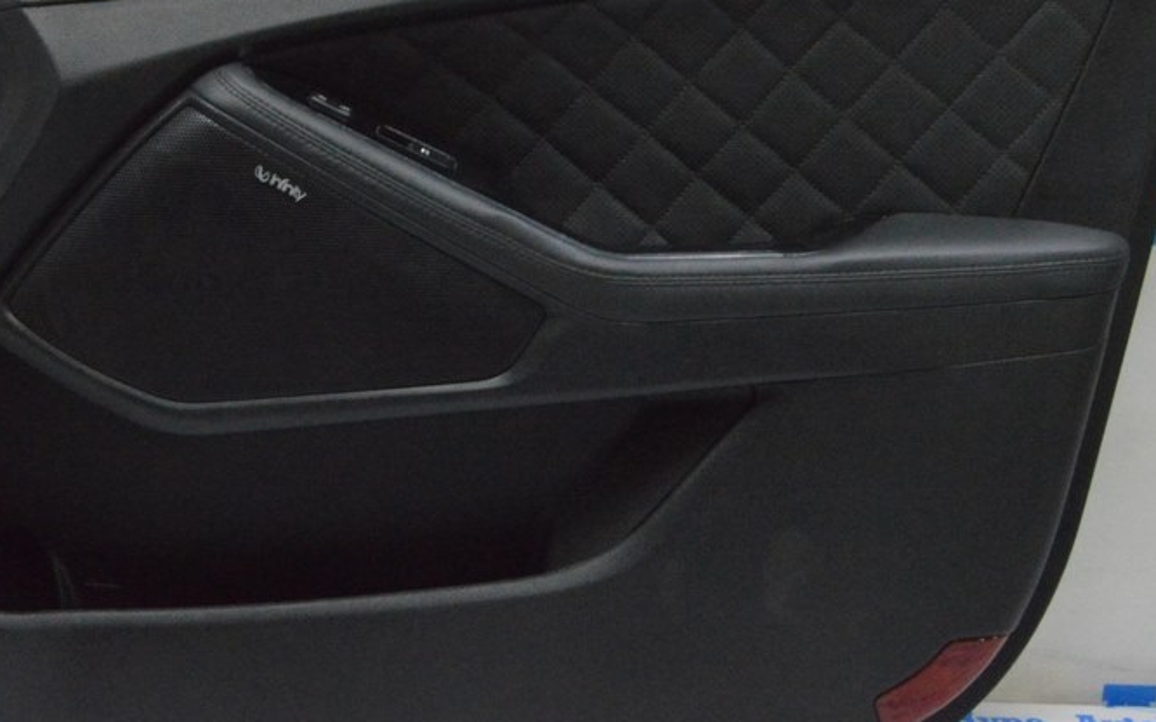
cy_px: 216
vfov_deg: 27.2
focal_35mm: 47
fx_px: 1480
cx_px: 422
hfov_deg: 42.3
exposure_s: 1/20
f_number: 20
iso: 6400
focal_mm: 20
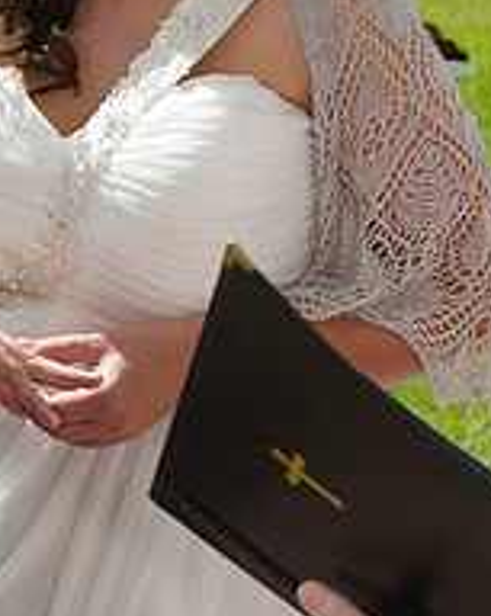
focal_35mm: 154
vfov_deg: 12.5
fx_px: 2804
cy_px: 221
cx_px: 117
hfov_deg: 10.0
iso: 100
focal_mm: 70
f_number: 8
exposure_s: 1/125
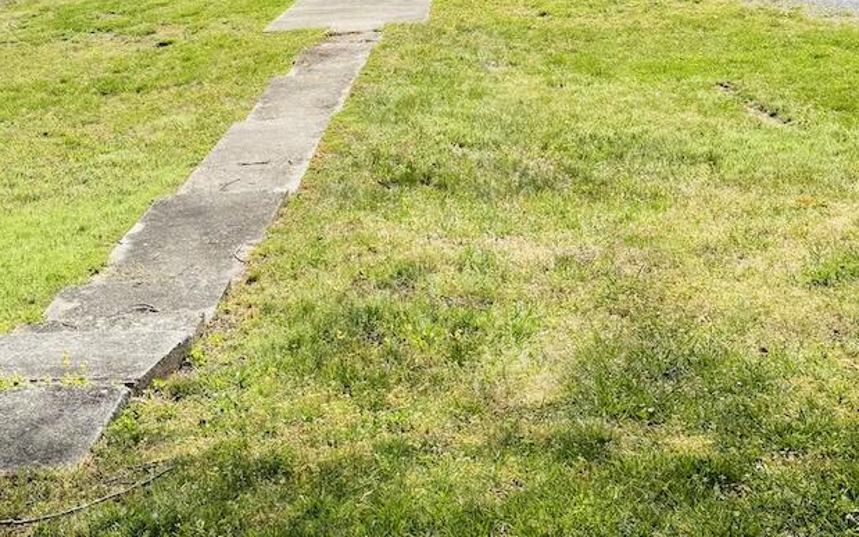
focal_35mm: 57
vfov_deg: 20.8
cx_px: 418
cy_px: -148
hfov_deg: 35.7
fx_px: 1335
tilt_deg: -0.3
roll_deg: +1.8
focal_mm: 5.96
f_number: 1.6
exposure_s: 1/3650
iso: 50
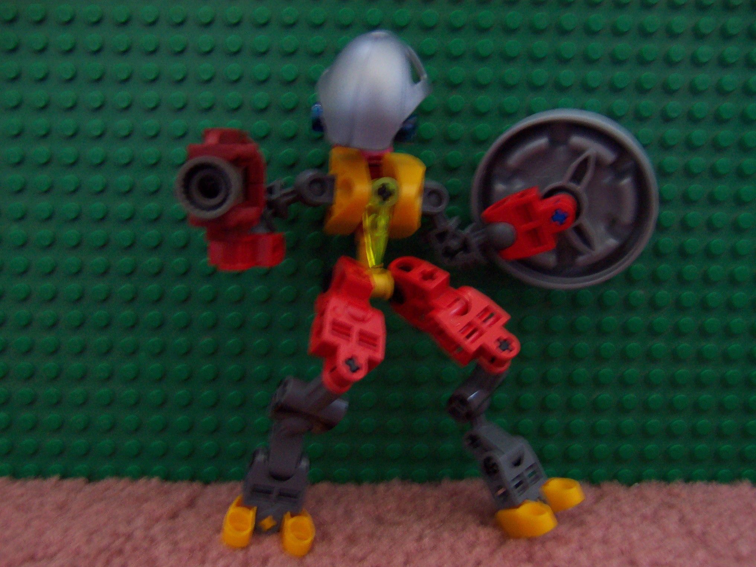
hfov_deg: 51.4
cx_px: 378
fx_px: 786
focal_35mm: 36
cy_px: 284
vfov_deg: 39.7
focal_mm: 5.6
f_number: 2.8
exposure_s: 1/8
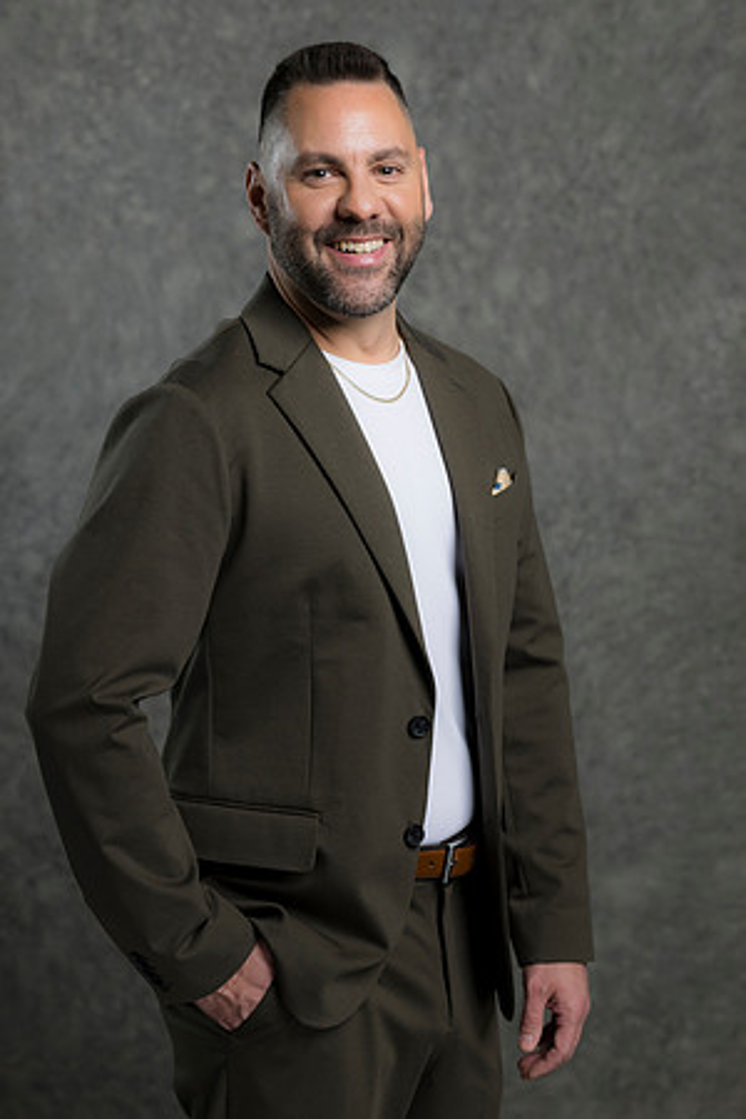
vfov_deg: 23.9
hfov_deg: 16.1
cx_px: 373
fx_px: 2642
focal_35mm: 85
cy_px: 560
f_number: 5
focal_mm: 85
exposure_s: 1/200
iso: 125
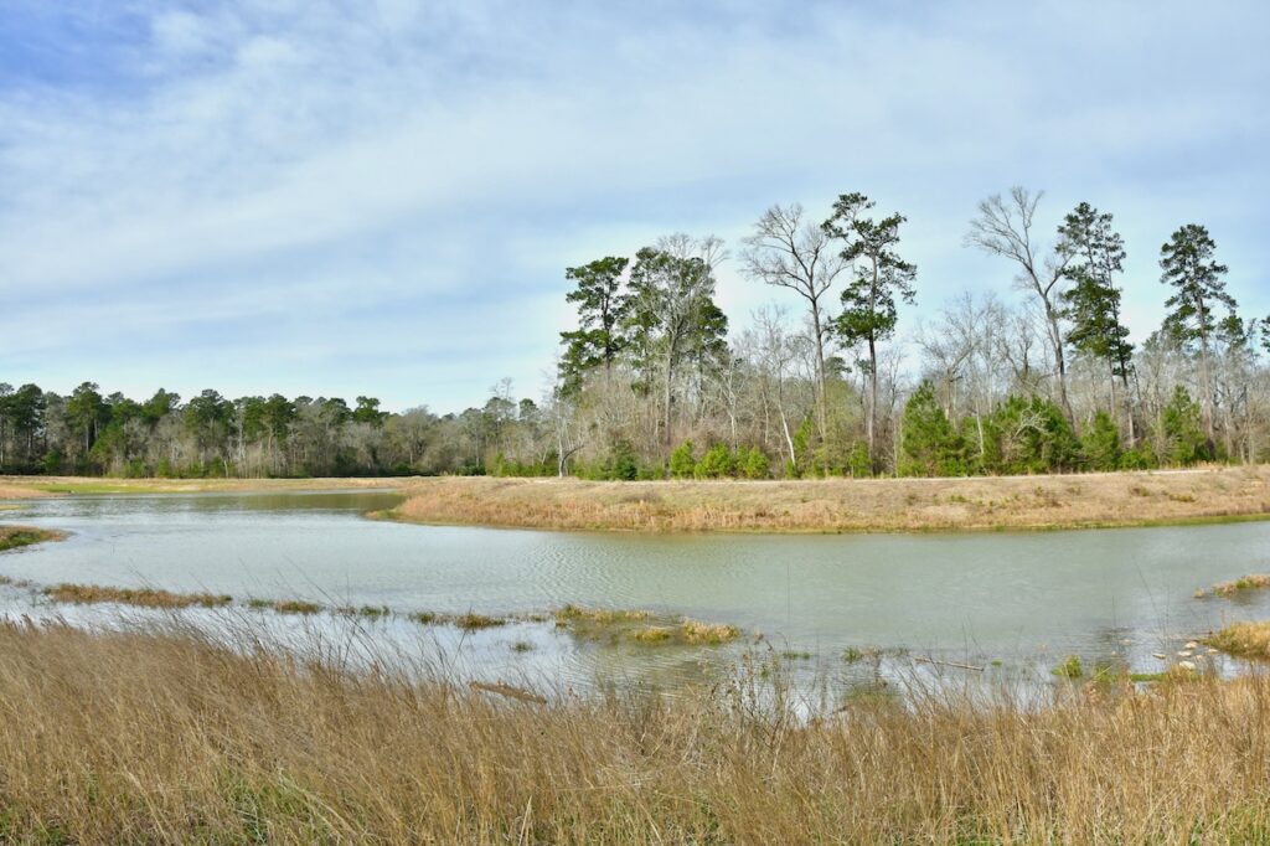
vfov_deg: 22.6
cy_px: 423
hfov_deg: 33.4
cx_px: 635
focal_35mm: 60
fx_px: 2116
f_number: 11
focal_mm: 40
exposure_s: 1/800
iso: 320
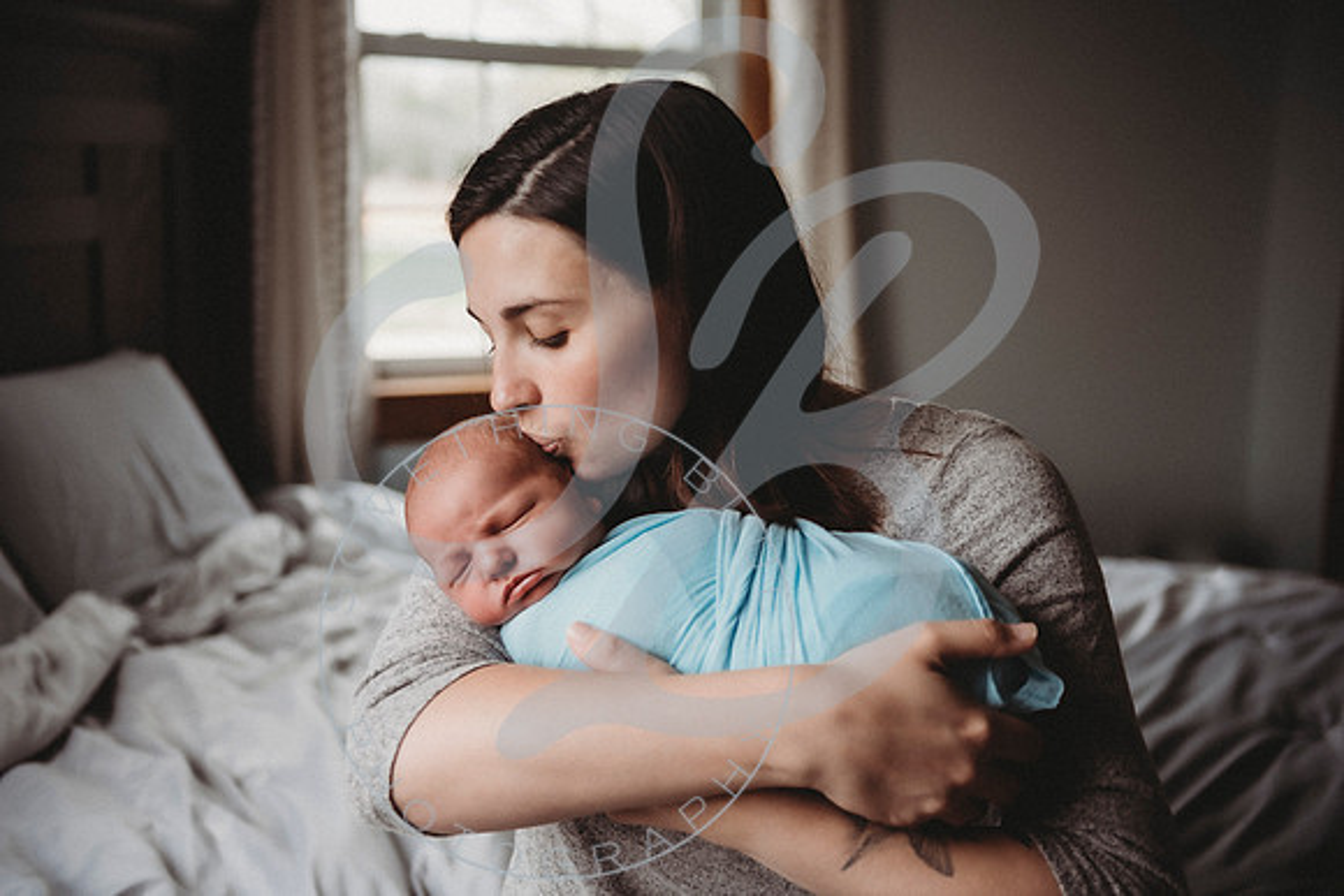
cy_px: 448
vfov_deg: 29.9
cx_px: 672
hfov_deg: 43.6
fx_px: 1680
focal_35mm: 45
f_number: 2.8
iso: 200
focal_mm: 45
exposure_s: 1/125
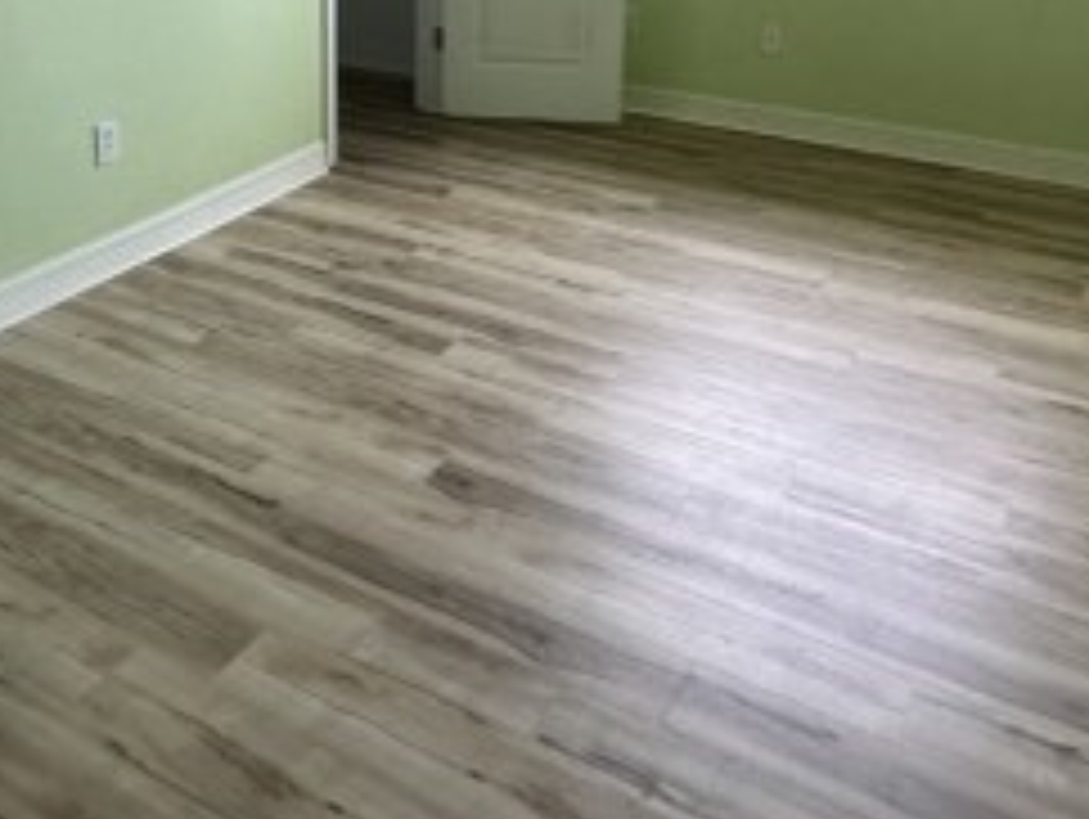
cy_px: 27
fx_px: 1165
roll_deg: +1.3
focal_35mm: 37
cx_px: 400
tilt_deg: -6.0
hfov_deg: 49.5
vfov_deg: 35.5
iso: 200
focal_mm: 2.22
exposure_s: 1/99
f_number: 2.2
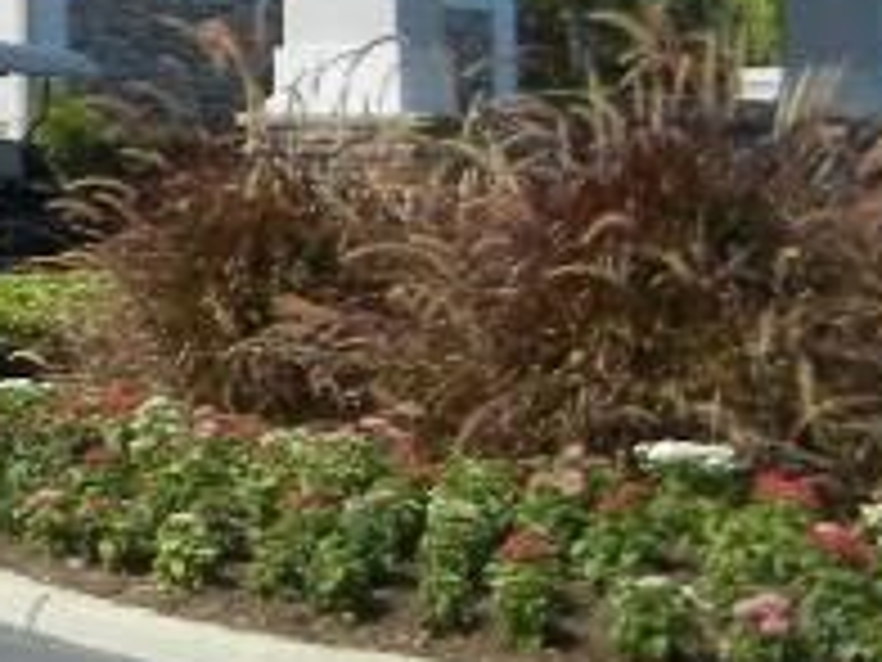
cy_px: -140
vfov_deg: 9.3
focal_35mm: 157
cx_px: -1280
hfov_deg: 10.6
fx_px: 4000
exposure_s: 1/340
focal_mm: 5.4
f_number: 7
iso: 160
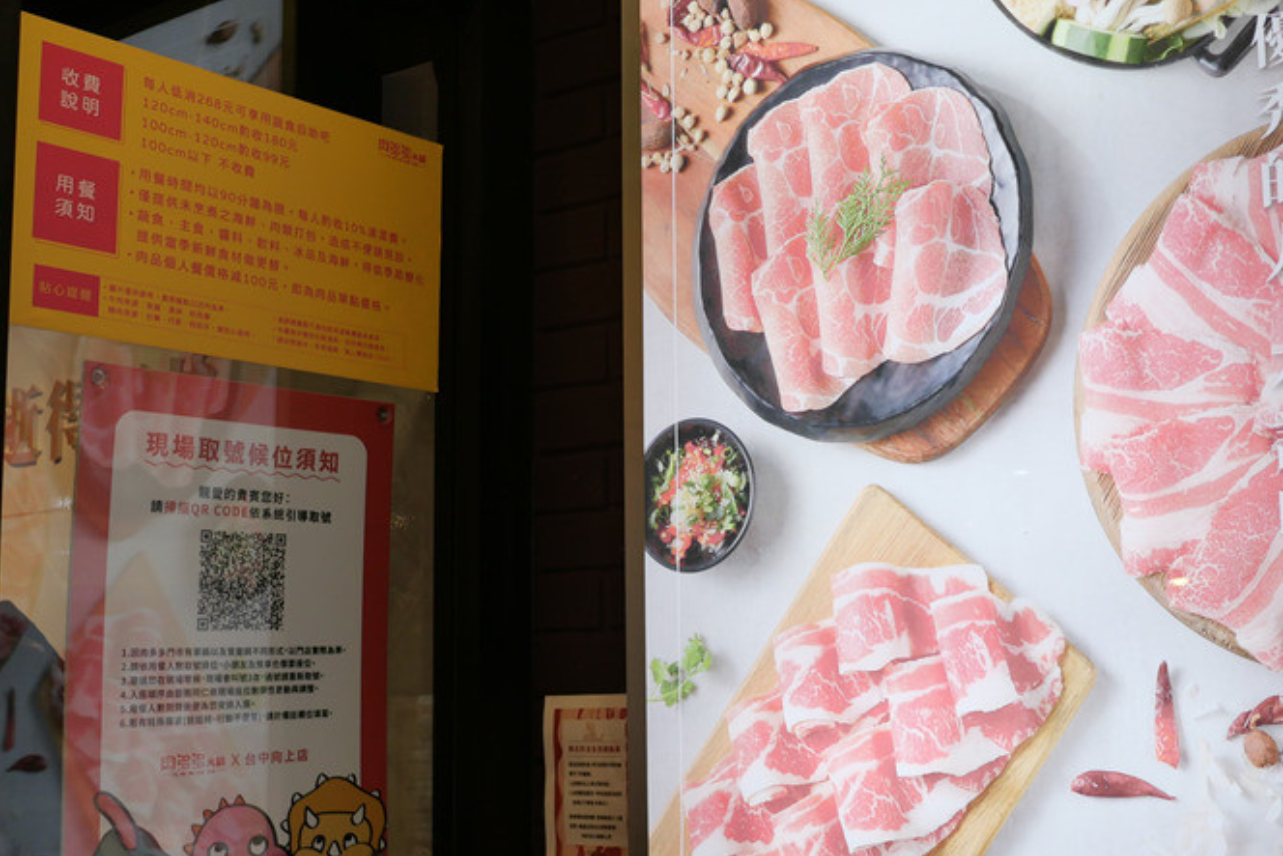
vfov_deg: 28.7
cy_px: 435
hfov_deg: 40.9
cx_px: 933
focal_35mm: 47
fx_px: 1675
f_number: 2
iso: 200
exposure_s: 1/160
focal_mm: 15
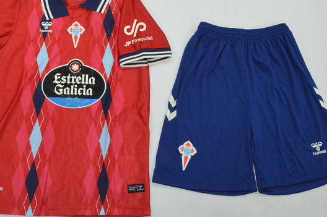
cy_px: 80
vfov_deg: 28.1
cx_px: 149
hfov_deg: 41.3
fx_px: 433
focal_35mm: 48
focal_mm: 21
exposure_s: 1/200
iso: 6400
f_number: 25
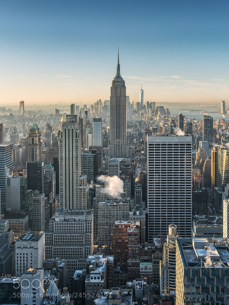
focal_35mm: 38
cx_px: 114
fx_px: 335
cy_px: 140
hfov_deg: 37.7
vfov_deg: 48.9
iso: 100
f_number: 8
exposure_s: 1/80
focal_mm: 35
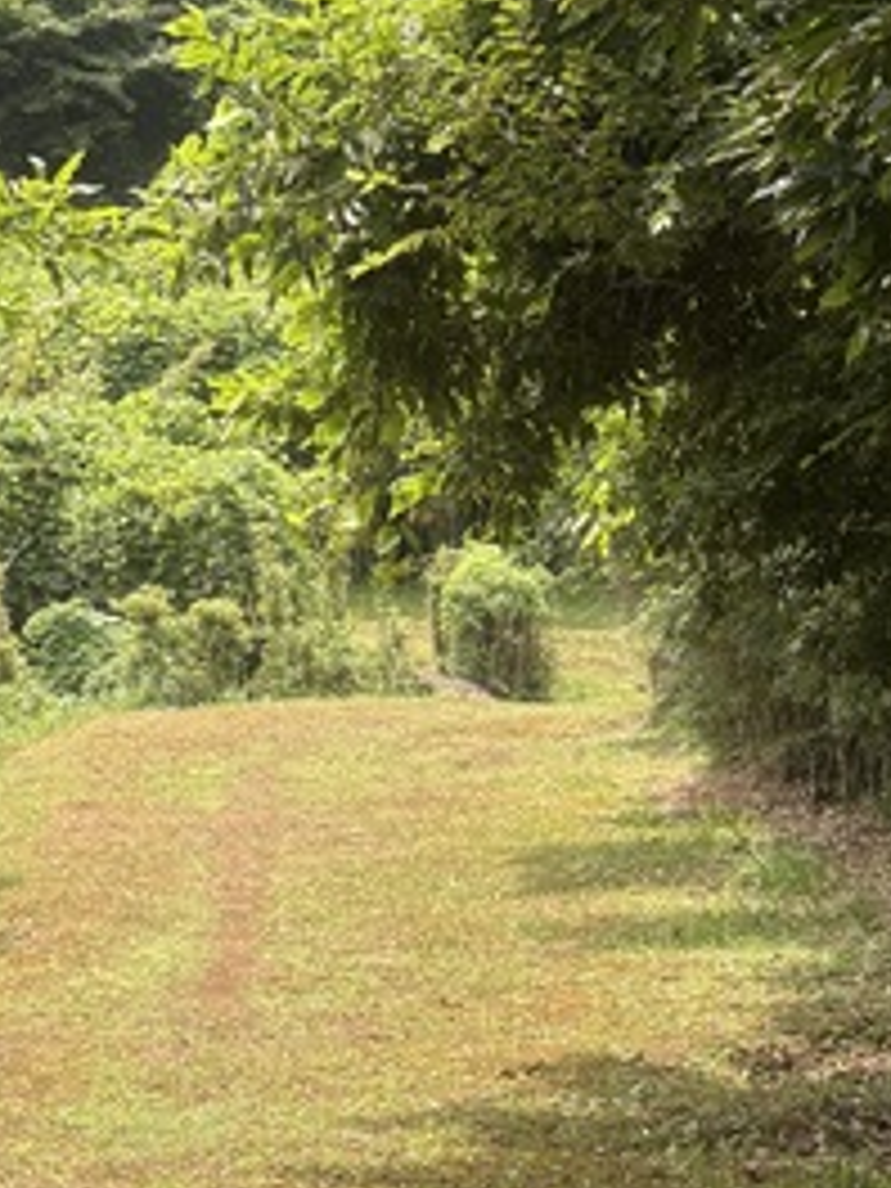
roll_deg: -0.2
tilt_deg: +6.4
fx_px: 2883
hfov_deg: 17.4
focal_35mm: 84
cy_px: 200
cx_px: 130
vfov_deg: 22.9
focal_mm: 5.96
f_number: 1.6
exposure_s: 1/539
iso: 50
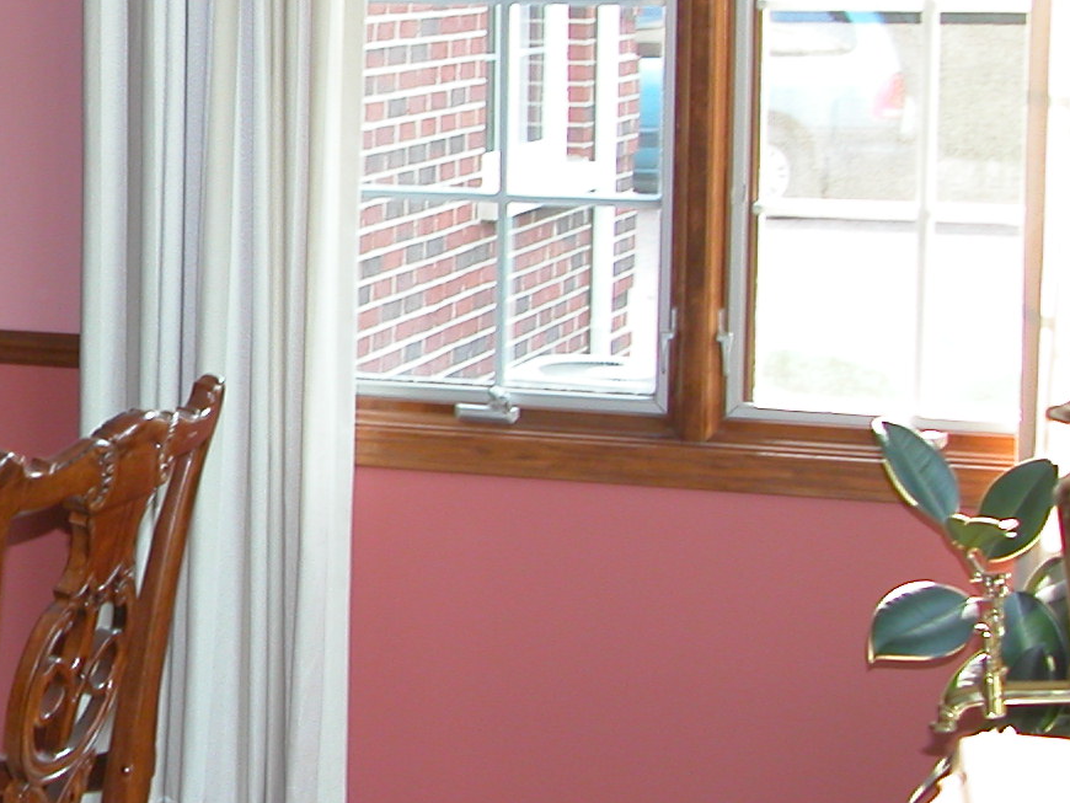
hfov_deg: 18.4
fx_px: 3092
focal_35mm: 100
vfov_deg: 14.8
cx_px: -285
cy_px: 352
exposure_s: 1/30
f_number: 2.8
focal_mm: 8.9
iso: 100
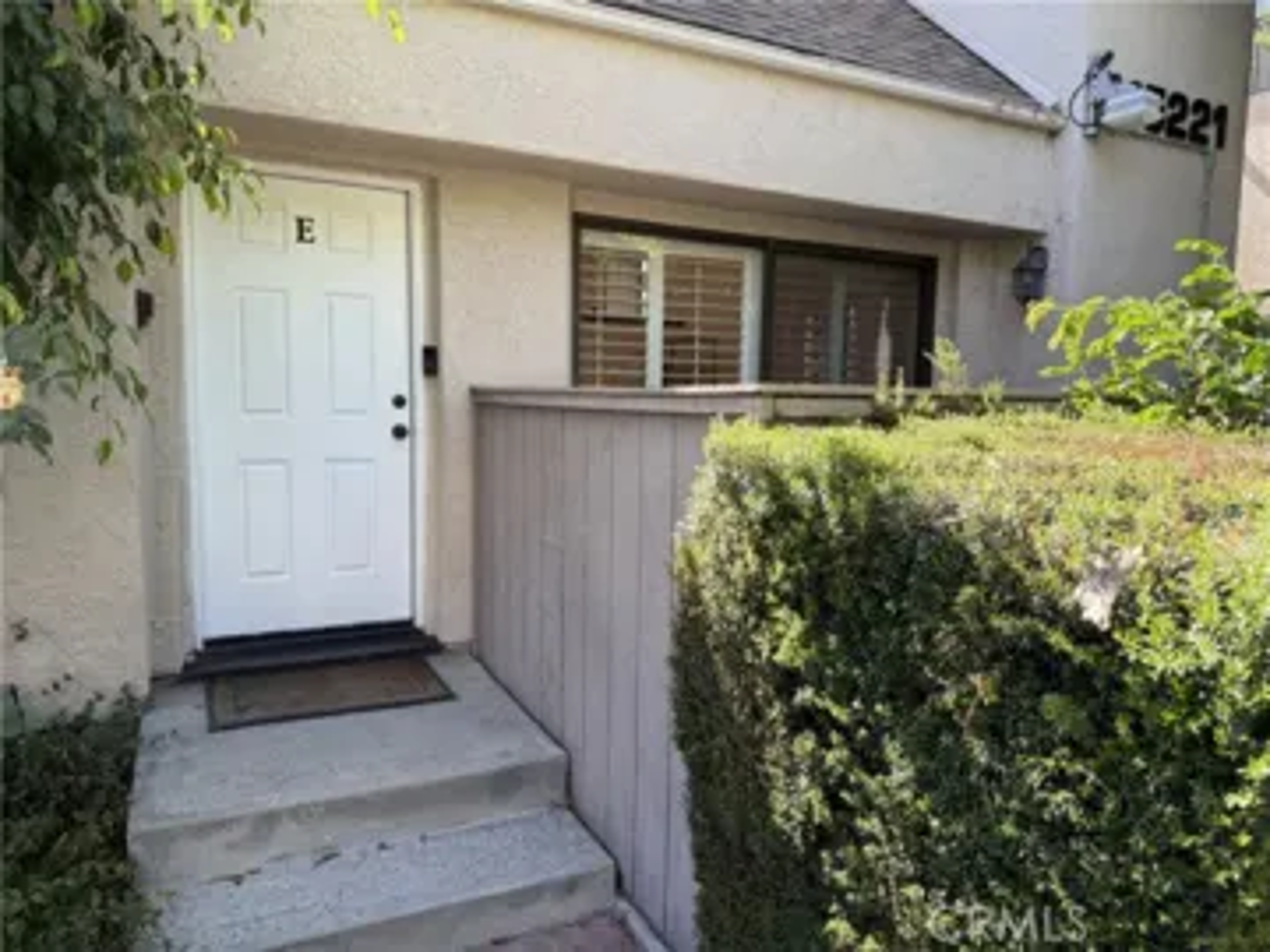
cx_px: 635
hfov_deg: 71.6
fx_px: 881
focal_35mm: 24
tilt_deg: -4.4
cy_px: 476
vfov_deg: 56.8
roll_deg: -1.1
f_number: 1.78
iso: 80
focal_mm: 6.76
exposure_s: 1/467
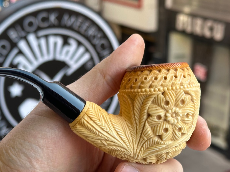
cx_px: 96
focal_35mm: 74
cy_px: 110
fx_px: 492
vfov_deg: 19.9
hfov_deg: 26.3
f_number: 1.78
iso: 64
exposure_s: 1/268
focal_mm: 6.86
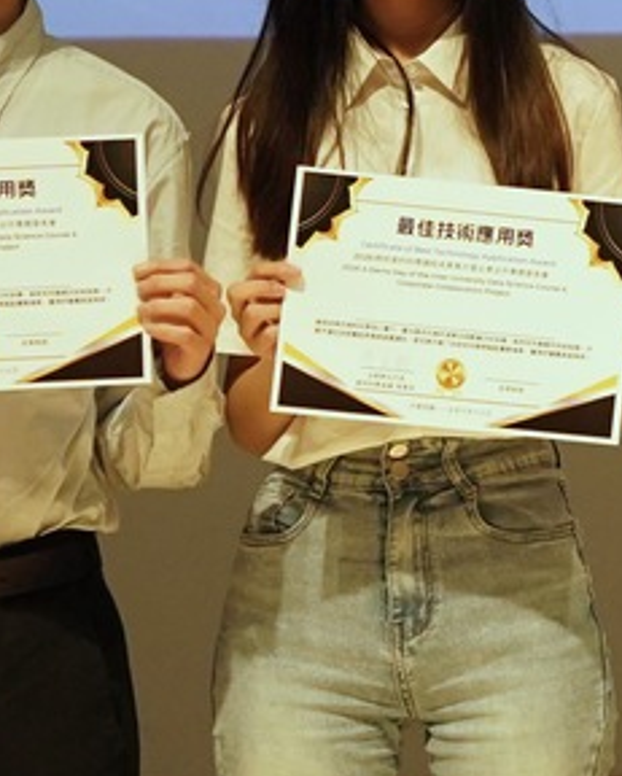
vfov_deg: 7.7
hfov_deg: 6.1
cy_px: 0
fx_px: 5744
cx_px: 1131
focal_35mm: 250
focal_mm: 40
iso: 2500
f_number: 3.5
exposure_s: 1/250
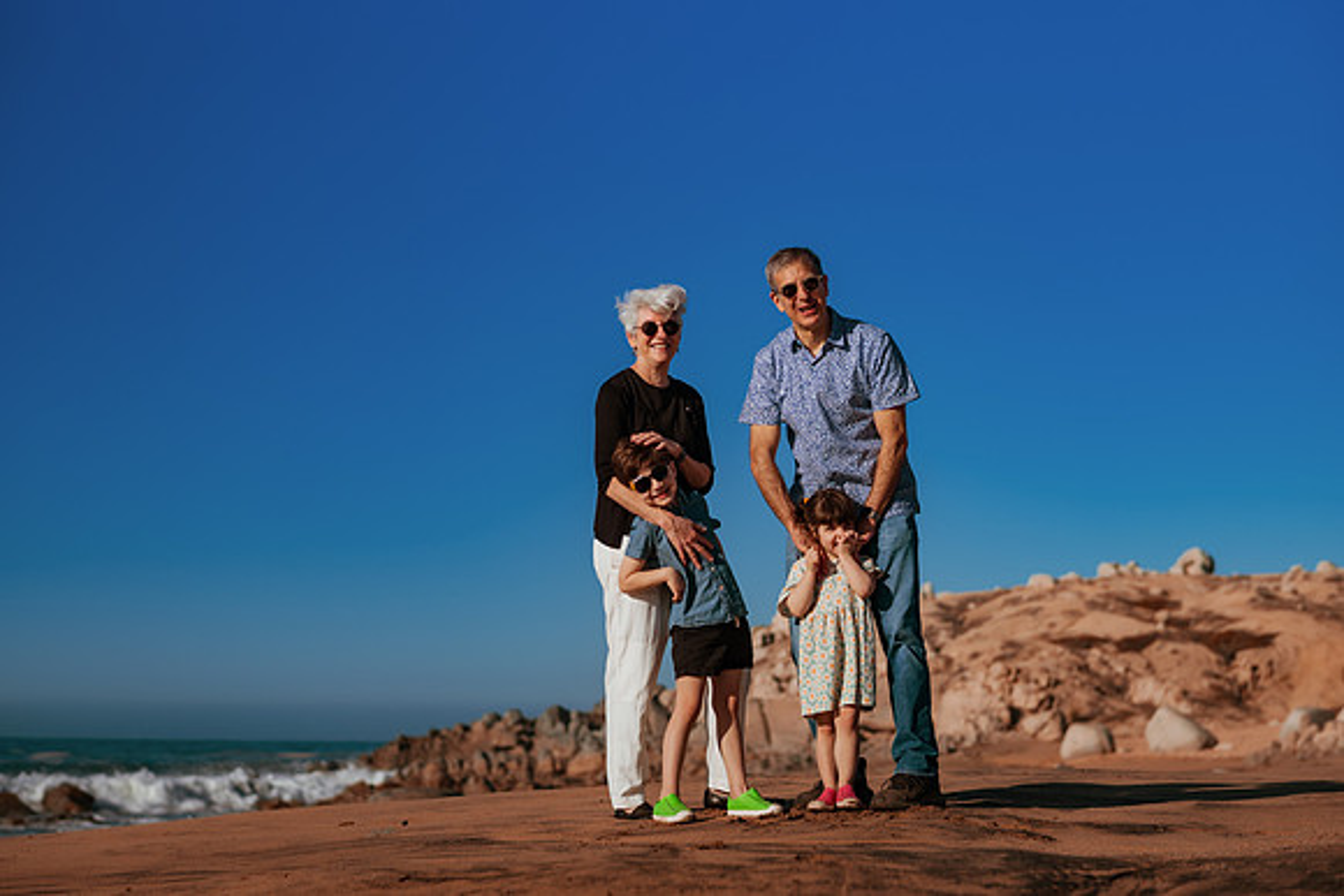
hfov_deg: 34.5
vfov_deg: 23.4
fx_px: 2166
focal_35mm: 58
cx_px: 672
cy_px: 448
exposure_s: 1/8000
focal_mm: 58
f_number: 3.2
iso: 50
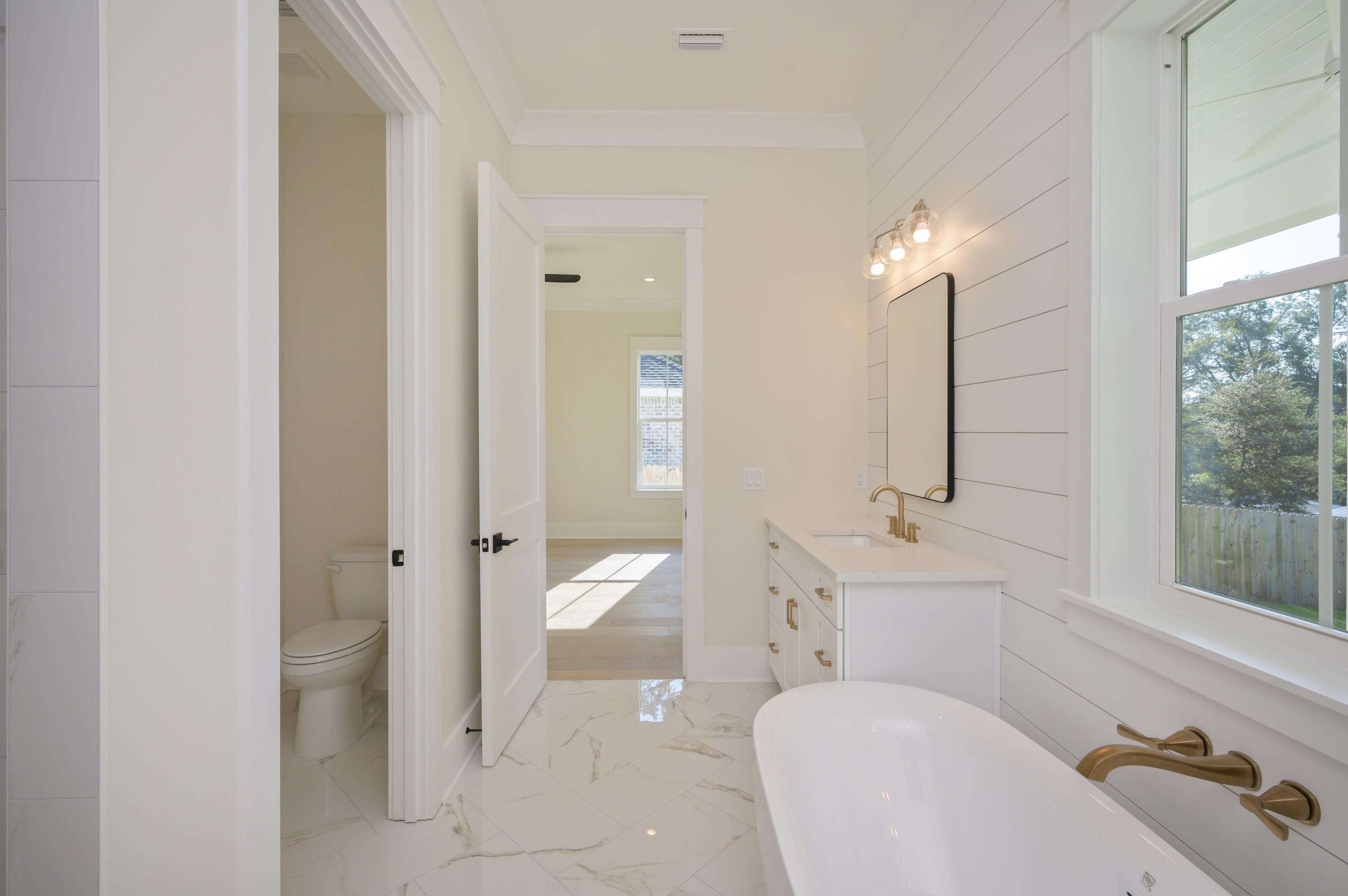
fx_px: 580
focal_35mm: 16
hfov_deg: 98.6
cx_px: 674
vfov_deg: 75.4
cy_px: 448
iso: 400
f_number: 9
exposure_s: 1/200
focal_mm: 15.5
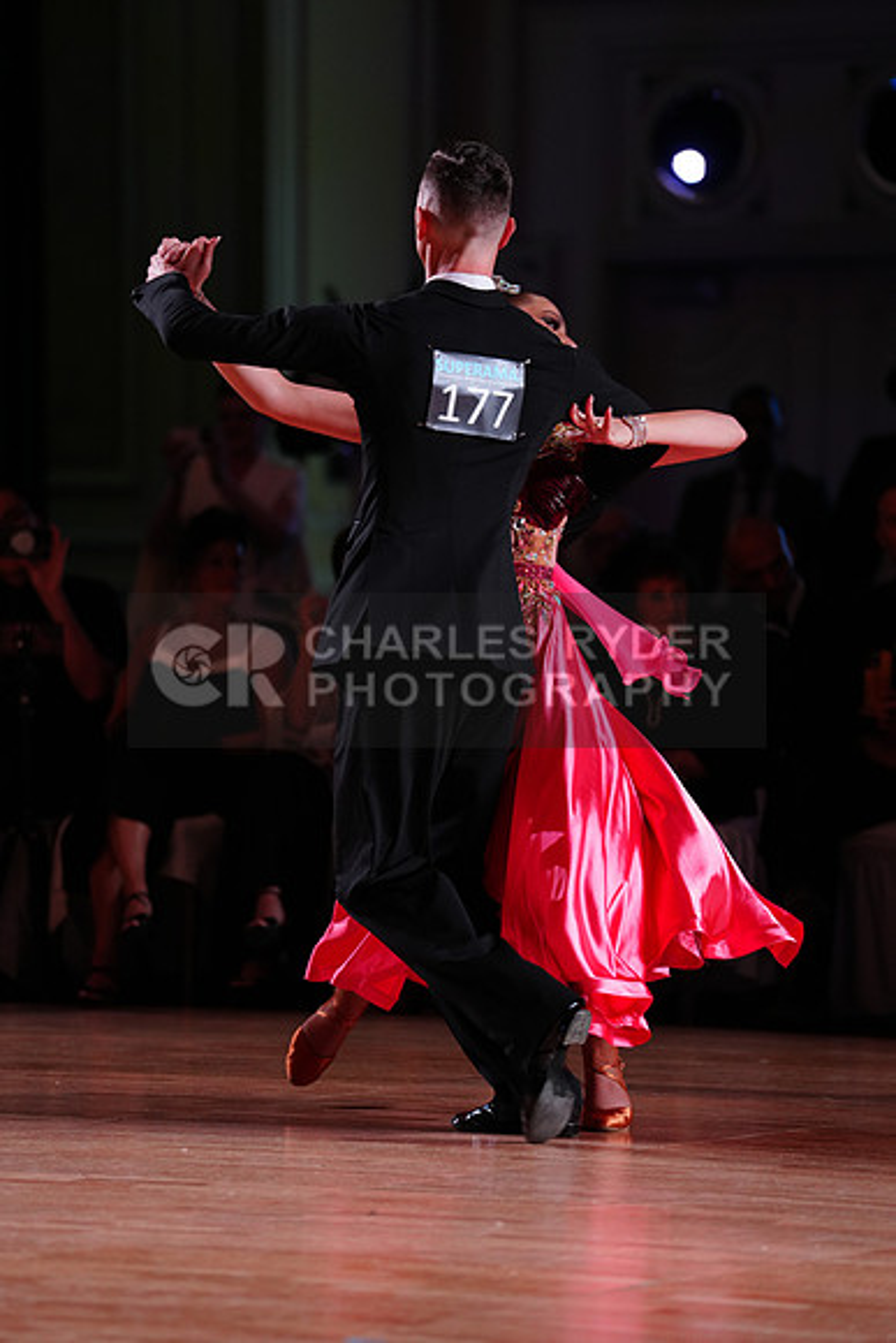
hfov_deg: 6.9
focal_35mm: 200
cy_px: 672
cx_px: 448
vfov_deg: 10.3
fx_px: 7462
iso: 1250
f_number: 2.8
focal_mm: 200
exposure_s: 1/400
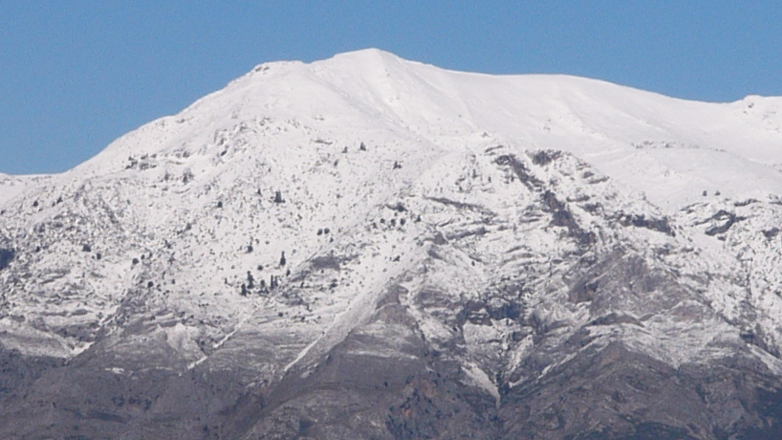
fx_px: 5743
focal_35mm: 277
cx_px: 401
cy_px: 206
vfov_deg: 4.4
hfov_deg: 7.8
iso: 50
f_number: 6.5
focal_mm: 17.1
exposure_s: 1/1000
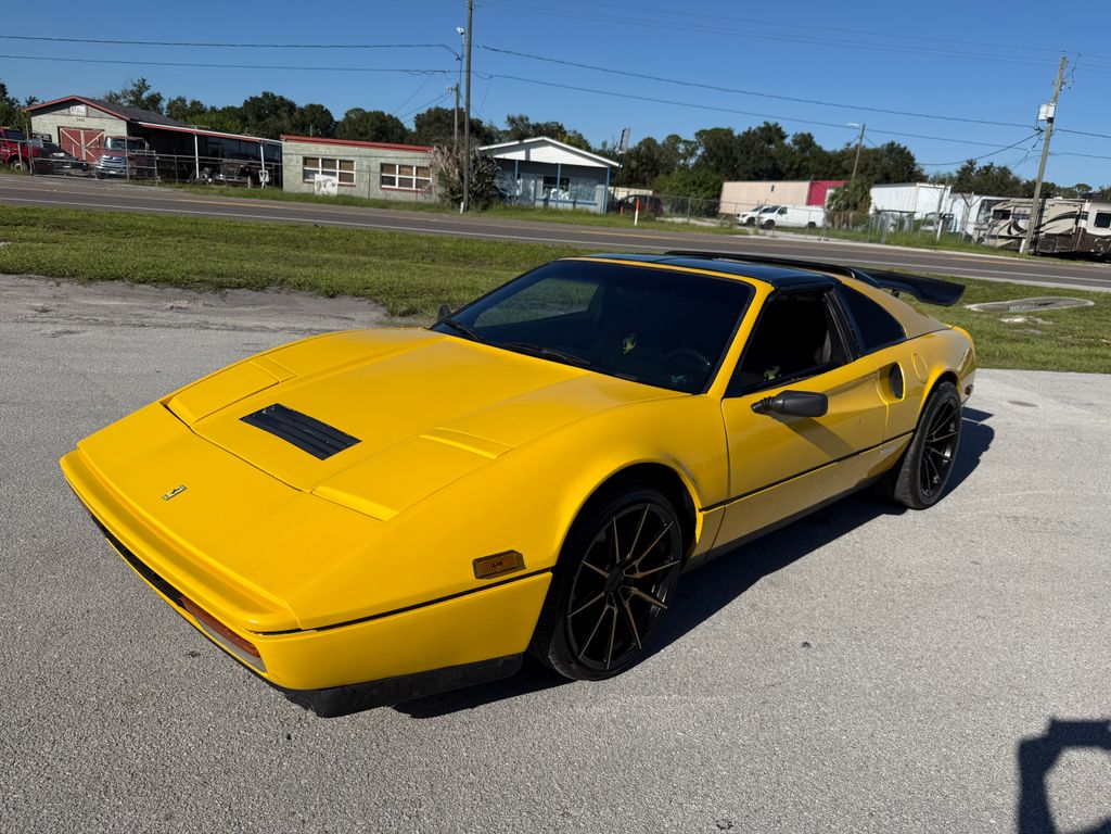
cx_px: 556
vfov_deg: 56.8
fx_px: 770
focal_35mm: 24
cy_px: 417
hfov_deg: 71.6
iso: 80
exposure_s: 1/8130
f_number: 1.78
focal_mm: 6.76
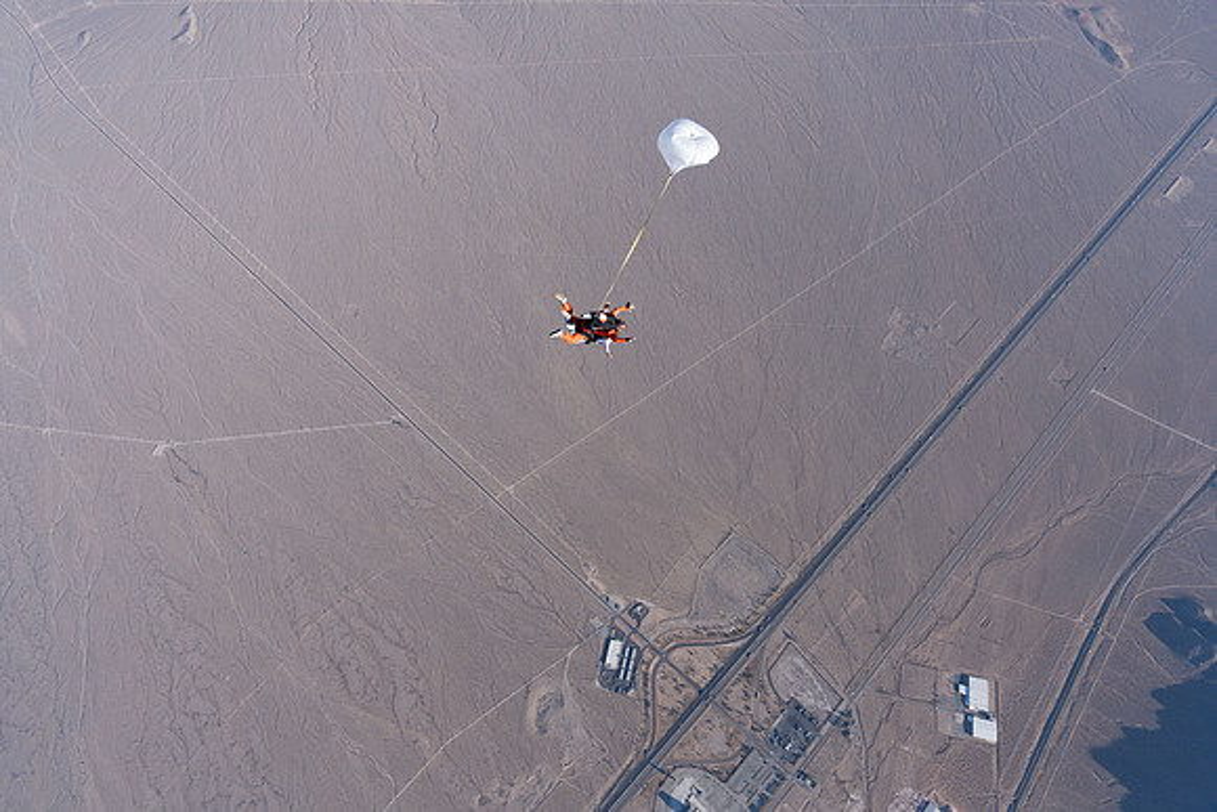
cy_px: 406
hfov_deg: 73.7
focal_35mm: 24
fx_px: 811
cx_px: 608
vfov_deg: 53.2
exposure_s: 1/2000
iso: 800
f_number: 8
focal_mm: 24
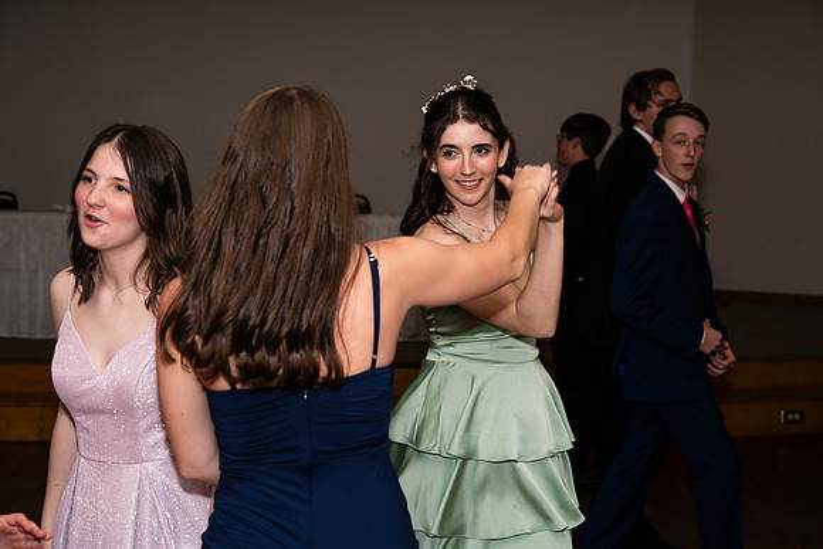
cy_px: 274
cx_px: 412
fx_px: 1601
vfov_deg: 19.5
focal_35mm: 70
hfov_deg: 28.8
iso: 400
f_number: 5
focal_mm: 70
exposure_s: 1/250
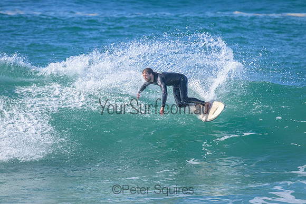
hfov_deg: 2.6
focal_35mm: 800
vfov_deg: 1.7
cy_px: 102
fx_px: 6801
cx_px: 153
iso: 2000
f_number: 11
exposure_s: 1/2000
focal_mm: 800
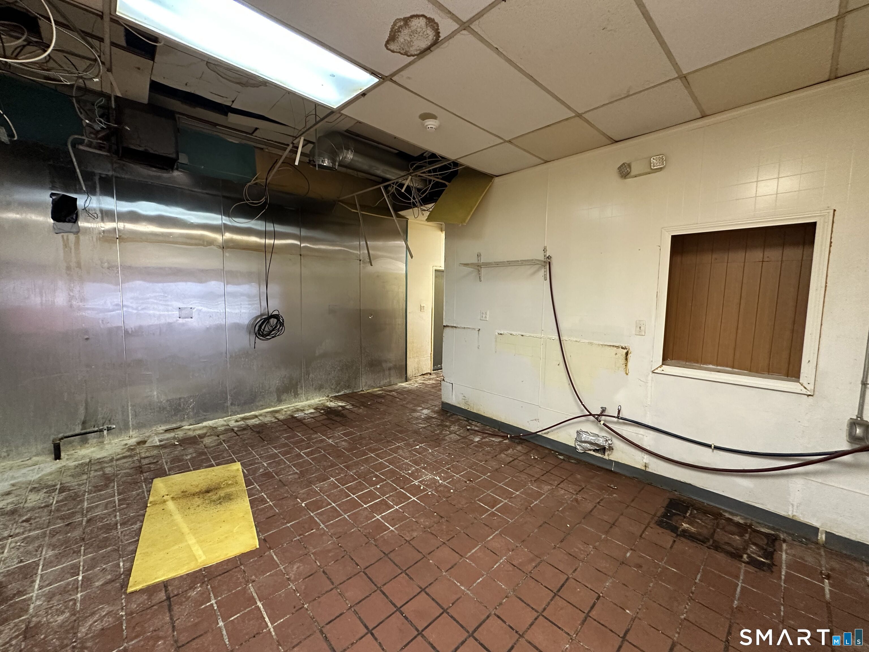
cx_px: 434
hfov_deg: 102.1
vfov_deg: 85.7
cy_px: 326
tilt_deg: -5.1
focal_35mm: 14
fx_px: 351
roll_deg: -1.2
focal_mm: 2.22
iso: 400
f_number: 2.2
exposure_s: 1/60
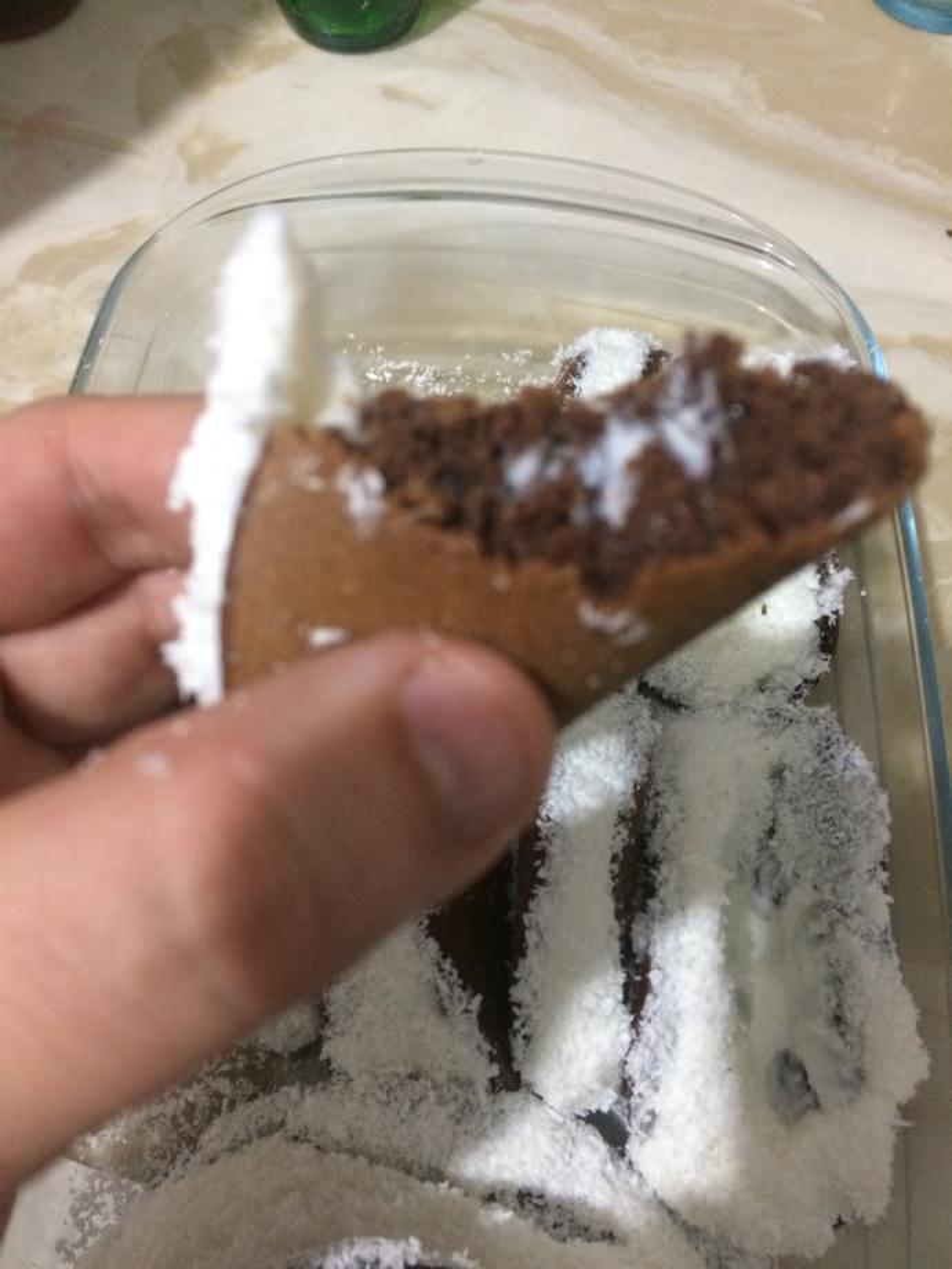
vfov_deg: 61.7
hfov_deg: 48.2
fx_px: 1063
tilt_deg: -67.8
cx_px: 476
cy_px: 634
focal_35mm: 29
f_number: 2.2
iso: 320
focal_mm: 4.15
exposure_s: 1/20
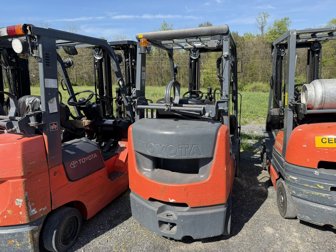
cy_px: 126
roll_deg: +2.4
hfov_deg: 71.6
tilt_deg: -8.4
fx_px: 233
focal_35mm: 24
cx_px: 168
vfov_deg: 56.8
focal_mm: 6.76
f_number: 1.78
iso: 80
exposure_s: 1/2445
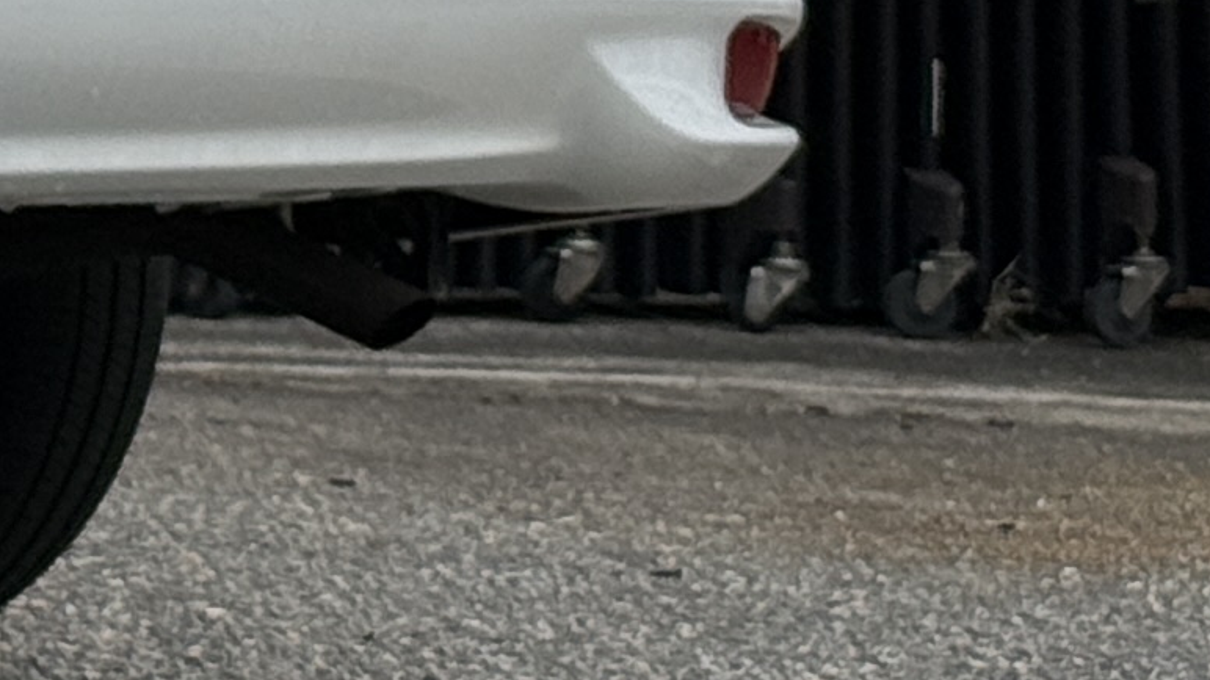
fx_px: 8758
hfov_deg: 7.4
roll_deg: -0.2
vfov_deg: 4.4
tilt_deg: +1.8
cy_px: -672
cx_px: -1707
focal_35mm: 273
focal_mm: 6.76
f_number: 1.78
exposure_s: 1/4587
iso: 64
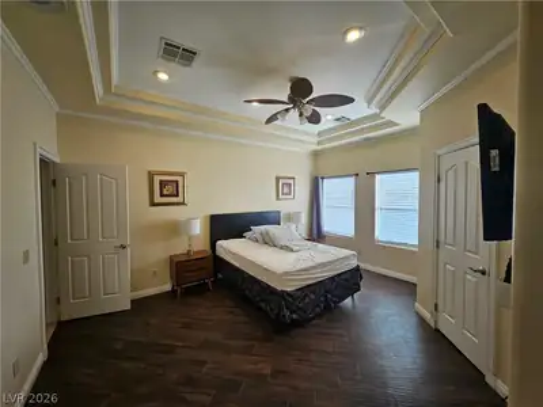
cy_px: 204
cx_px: 272
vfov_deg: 89.9
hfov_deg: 106.2
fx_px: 204
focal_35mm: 13
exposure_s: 1/120
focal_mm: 1.7
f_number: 2.2
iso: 50
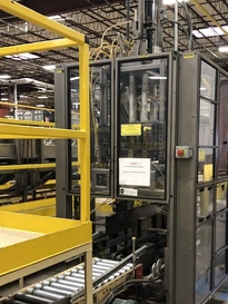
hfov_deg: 34.9
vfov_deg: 45.5
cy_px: 180
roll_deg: -0.6
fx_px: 360
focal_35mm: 41
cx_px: 148
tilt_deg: -4.3
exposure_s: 1/13
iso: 100
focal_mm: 4
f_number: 1.8
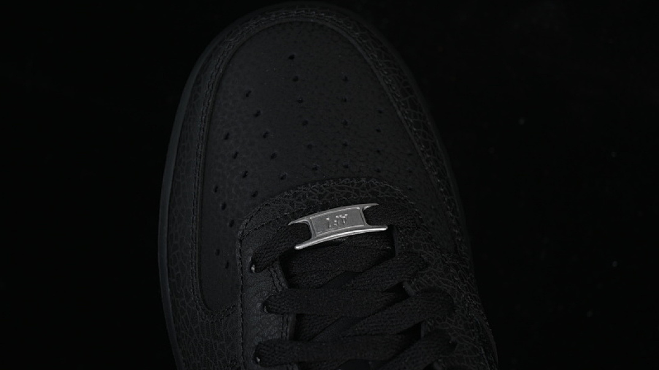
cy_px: 200
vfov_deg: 15.3
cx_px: 329
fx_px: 1380
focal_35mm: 79
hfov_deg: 26.9
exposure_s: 1/40
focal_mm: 50
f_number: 6.3
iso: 160
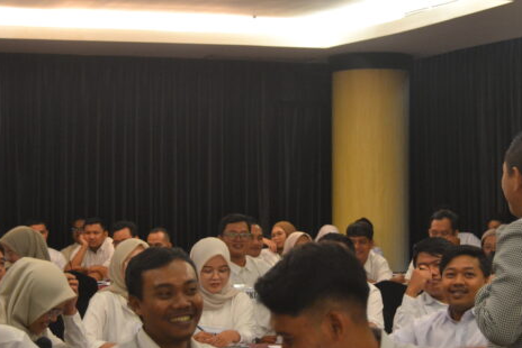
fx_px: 1378
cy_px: 172
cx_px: 291
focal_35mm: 95
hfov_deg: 21.4
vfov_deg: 14.4
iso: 1600
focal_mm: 42
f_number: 5
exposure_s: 1/60
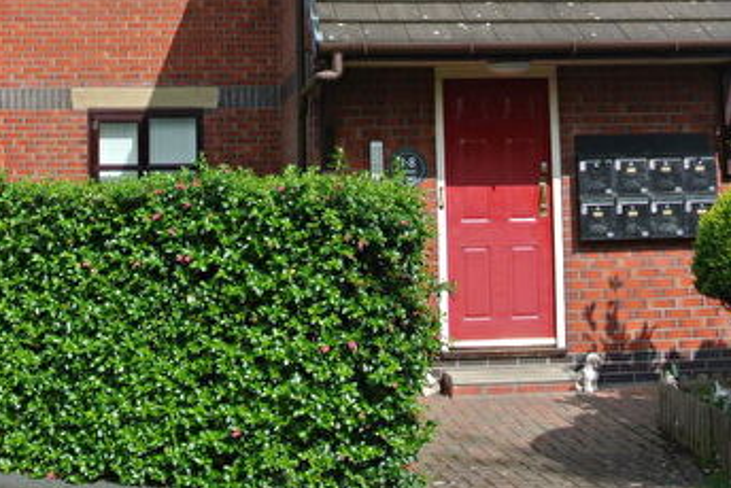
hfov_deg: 33.6
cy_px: 4
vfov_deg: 22.2
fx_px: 1199
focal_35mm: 59
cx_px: 253
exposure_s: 1/500
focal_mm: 11
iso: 140
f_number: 3.5
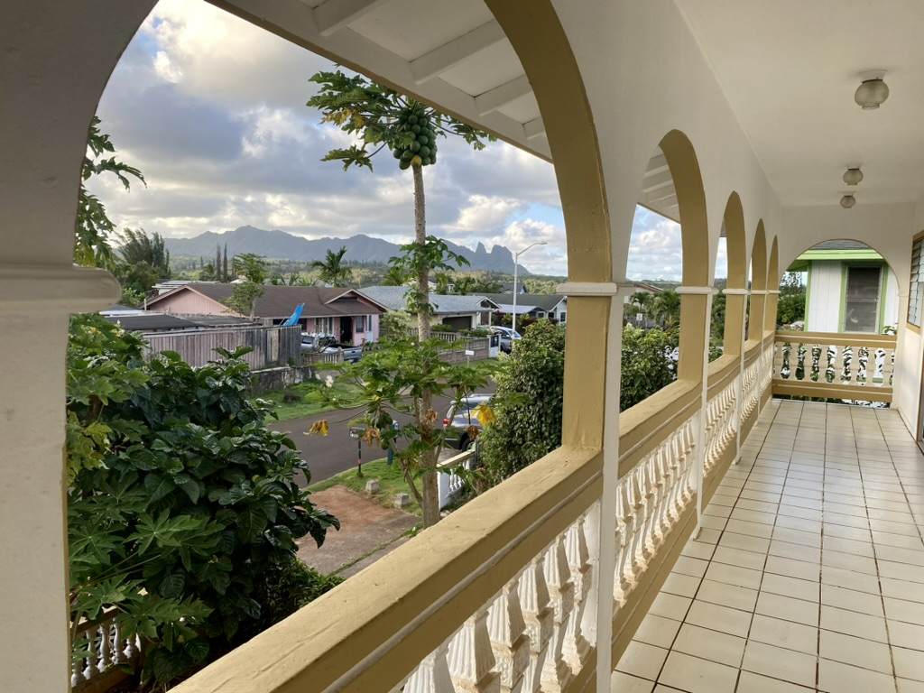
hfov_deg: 67.3
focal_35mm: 26
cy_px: 346
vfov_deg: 53.1
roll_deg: -0.4
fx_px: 694
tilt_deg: -5.6
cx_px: 462
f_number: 1.8
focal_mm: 4.25
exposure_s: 1/508
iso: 32
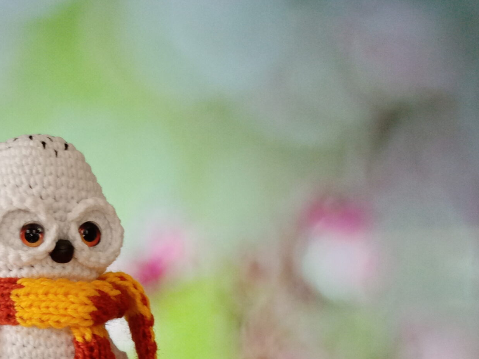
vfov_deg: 26.5
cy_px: 291
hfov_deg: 33.7
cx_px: 49
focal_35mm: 54
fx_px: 747
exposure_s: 1/33.3
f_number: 1.8
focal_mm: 3.62
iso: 160
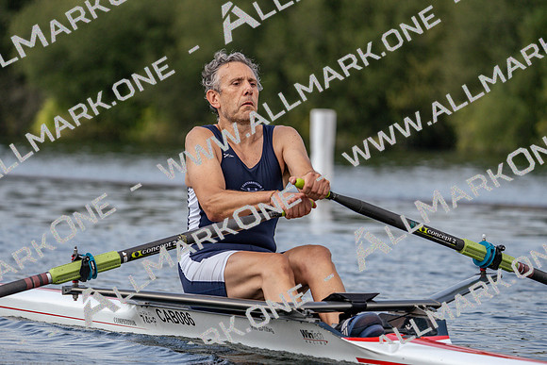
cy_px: 182
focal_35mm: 289
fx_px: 4392
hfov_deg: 7.1
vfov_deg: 4.8
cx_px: 274
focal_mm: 289
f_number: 5.6
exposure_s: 1/1600
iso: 400
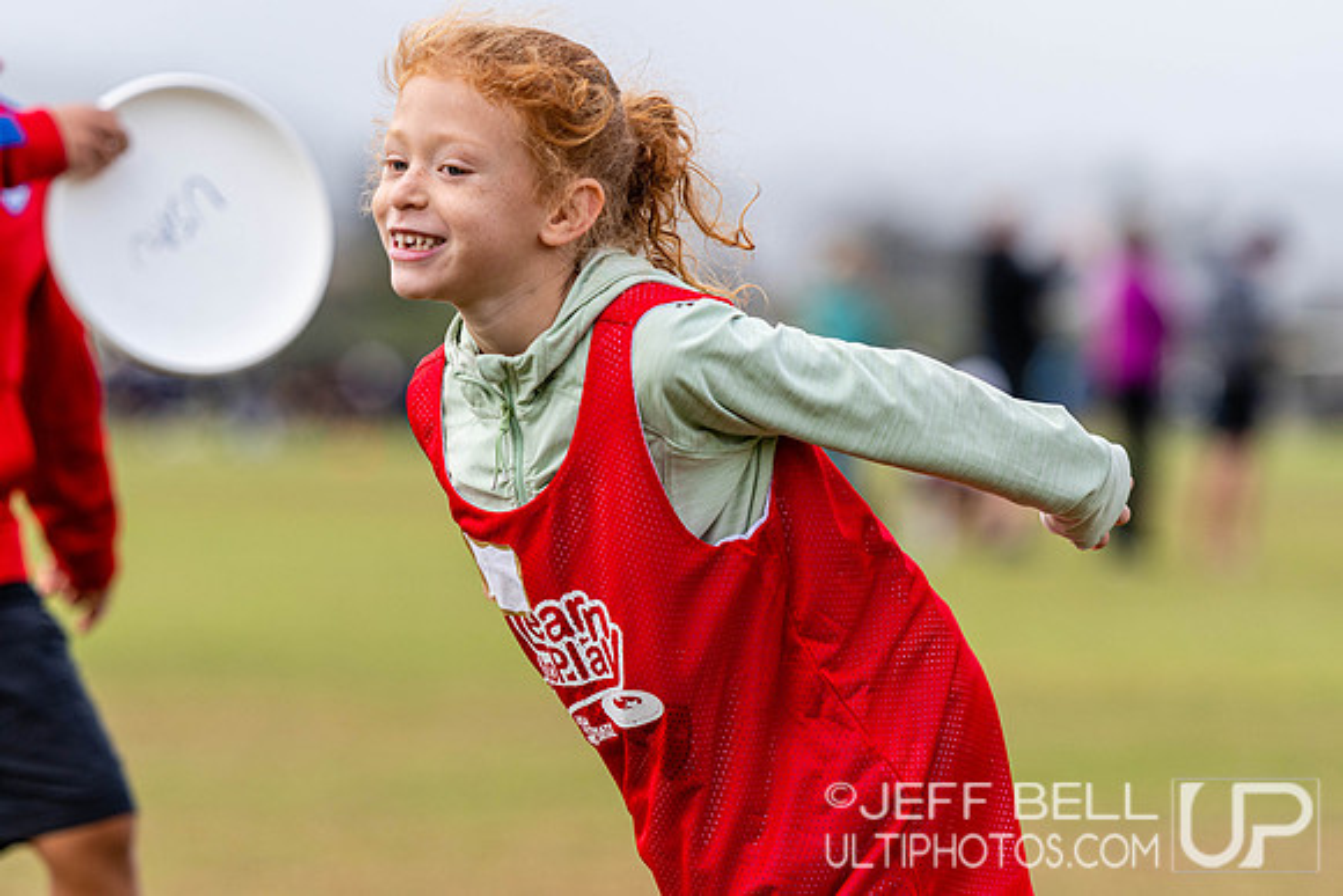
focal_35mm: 232
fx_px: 8675
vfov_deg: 5.9
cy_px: 448
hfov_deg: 8.9
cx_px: 672
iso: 250
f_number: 2.8
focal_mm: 155
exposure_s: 1/2500
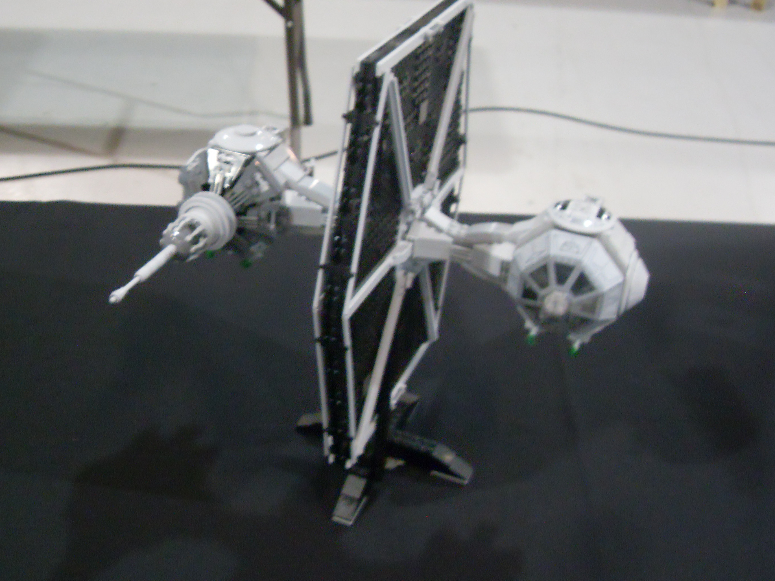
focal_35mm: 44
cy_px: 271
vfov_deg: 32.9
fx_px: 985
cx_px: 381
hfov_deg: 42.9
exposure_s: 1/6
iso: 200
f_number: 2.8
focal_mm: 6.3
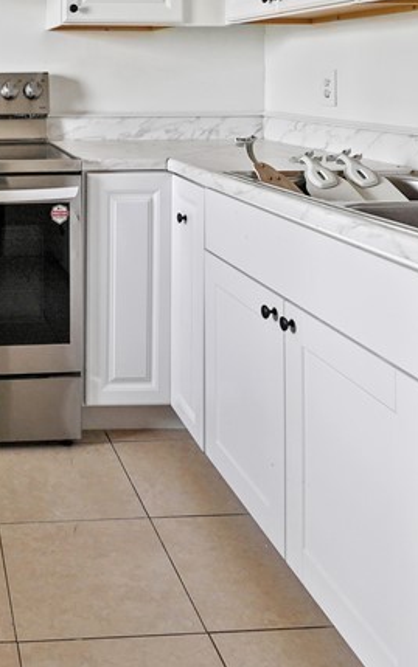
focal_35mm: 36
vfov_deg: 52.7
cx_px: -37
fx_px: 656
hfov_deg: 31.5
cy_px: 211
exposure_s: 1/250
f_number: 3.5
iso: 640
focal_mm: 14
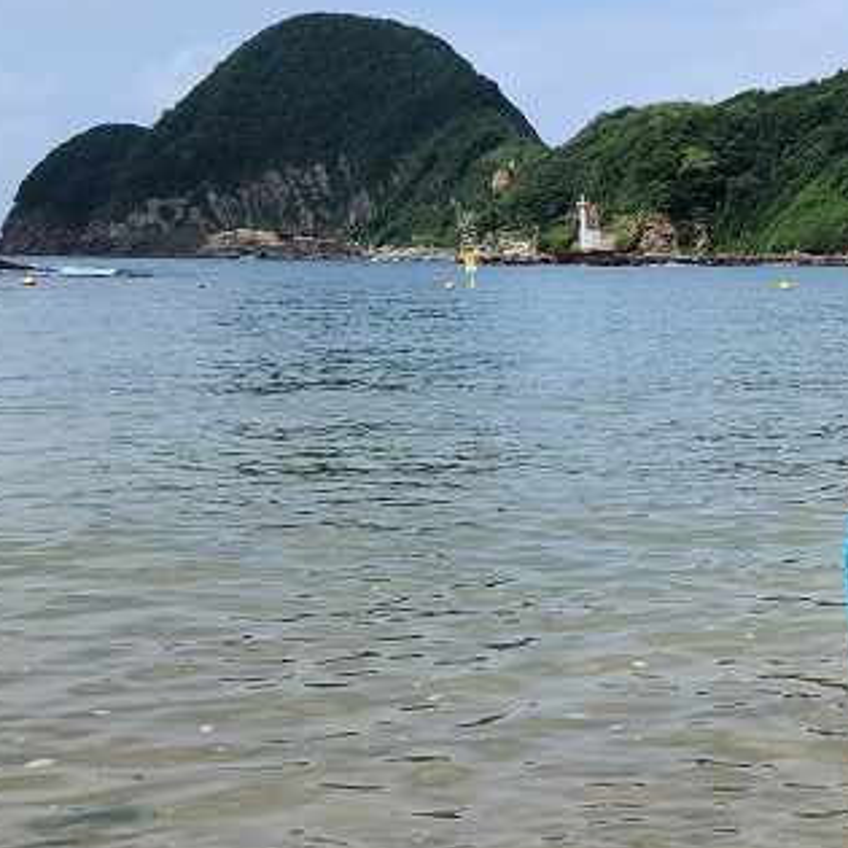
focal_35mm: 64
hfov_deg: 25.2
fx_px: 1774
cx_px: 906
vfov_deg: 26.7
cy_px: 594
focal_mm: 5.9
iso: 25
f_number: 2
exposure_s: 1/799
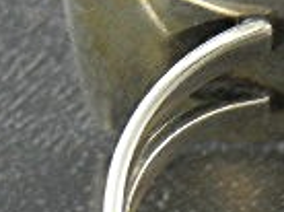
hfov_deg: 7.2
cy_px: 208
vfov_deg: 5.4
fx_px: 2244
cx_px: 305
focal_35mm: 274
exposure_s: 1/18.4
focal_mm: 10.6
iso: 400
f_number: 4
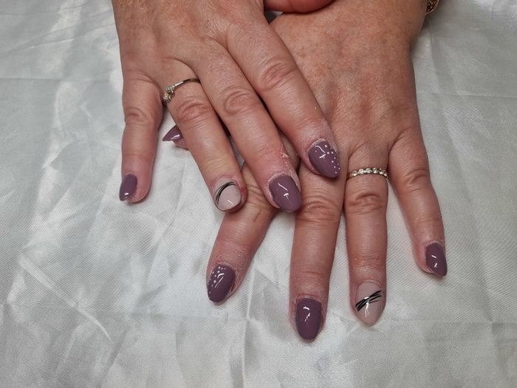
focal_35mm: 25
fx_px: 373
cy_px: 194
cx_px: 258
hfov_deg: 69.4
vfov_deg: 54.9
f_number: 1.8
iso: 50
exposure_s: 1/100
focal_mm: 7
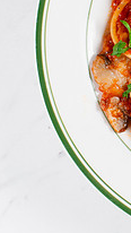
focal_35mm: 182
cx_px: 227
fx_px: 1123
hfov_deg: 6.5
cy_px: 43
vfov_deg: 11.8
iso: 200
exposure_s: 1/250
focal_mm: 50
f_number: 10
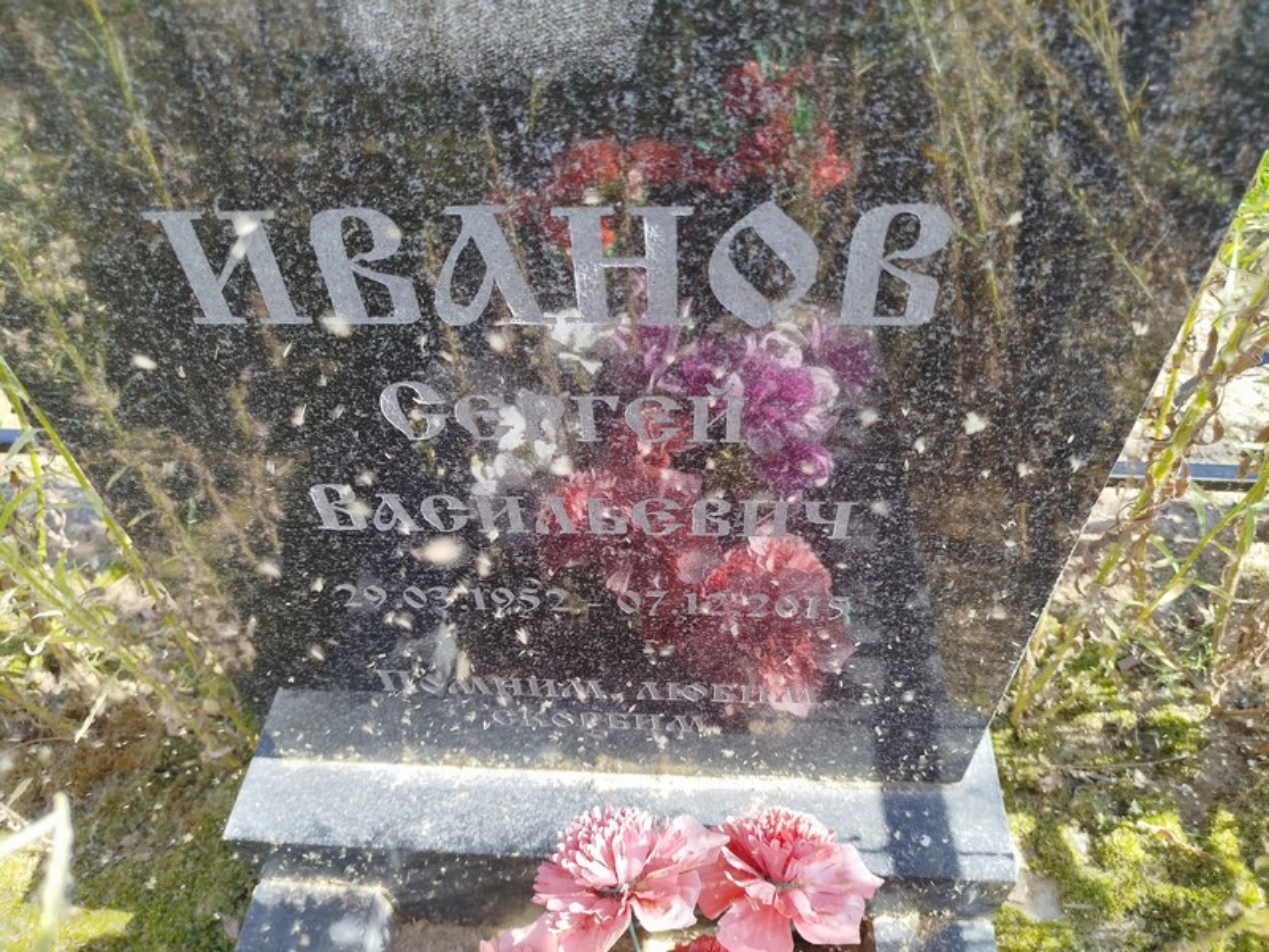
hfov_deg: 71.6
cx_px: 634
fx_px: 880
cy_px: 476
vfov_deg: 56.8
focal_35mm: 24
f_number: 1.7
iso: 50
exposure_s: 1/140
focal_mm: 5.31
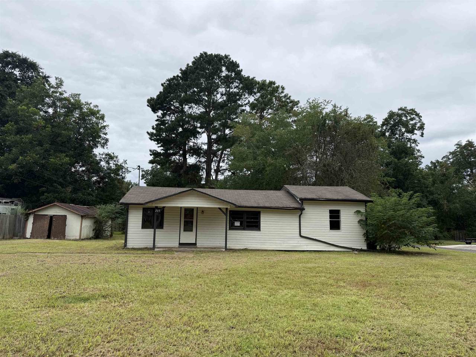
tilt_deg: +7.0
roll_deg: -1.8
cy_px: 178
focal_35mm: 24
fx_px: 330
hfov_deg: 71.6
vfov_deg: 56.8
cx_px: 238
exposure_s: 1/4167
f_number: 1.78
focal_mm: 6.76
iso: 80
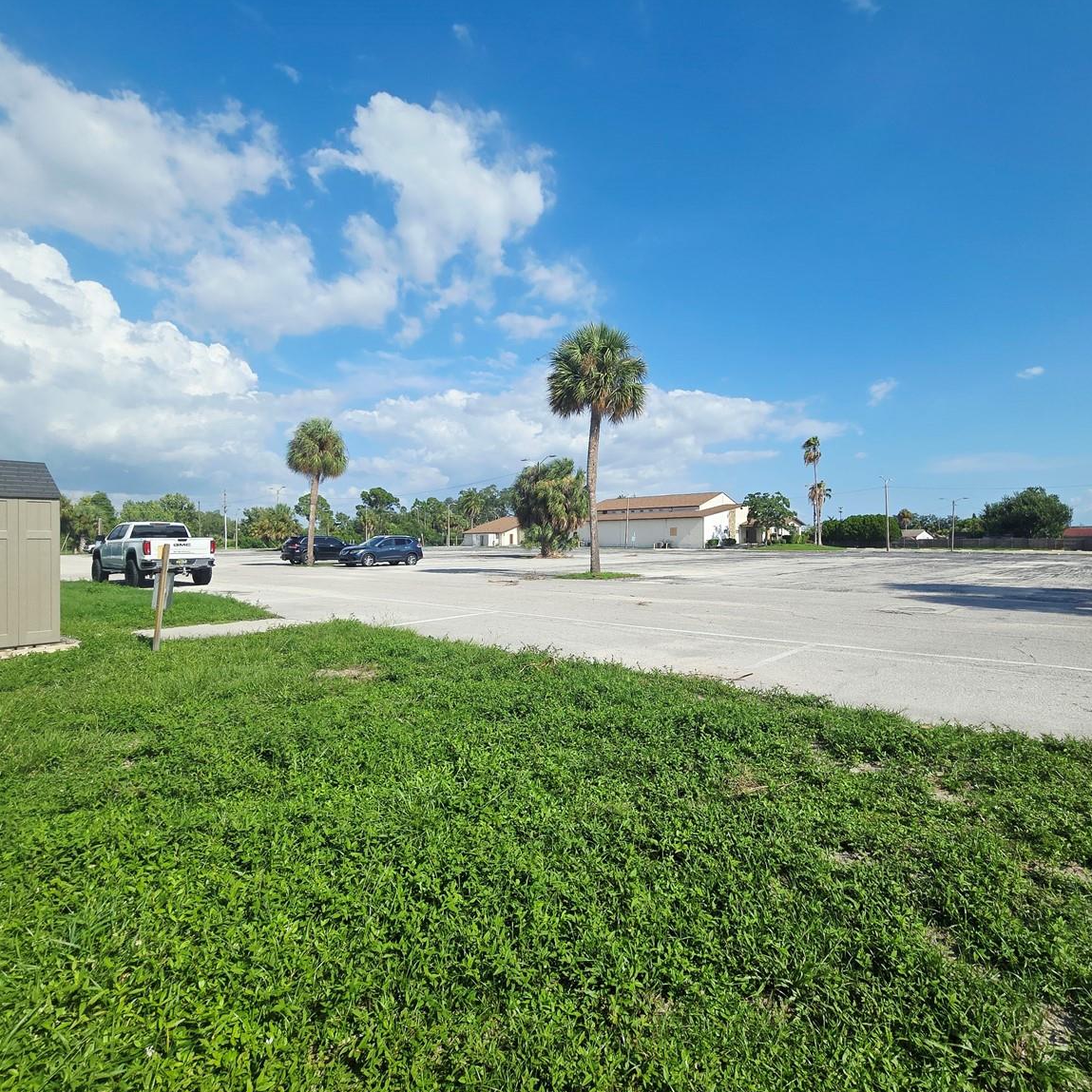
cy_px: 536
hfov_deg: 86.9
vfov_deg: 87.4
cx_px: 623
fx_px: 571
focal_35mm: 16
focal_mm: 2.2
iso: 50
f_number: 2.2
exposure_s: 1/3229
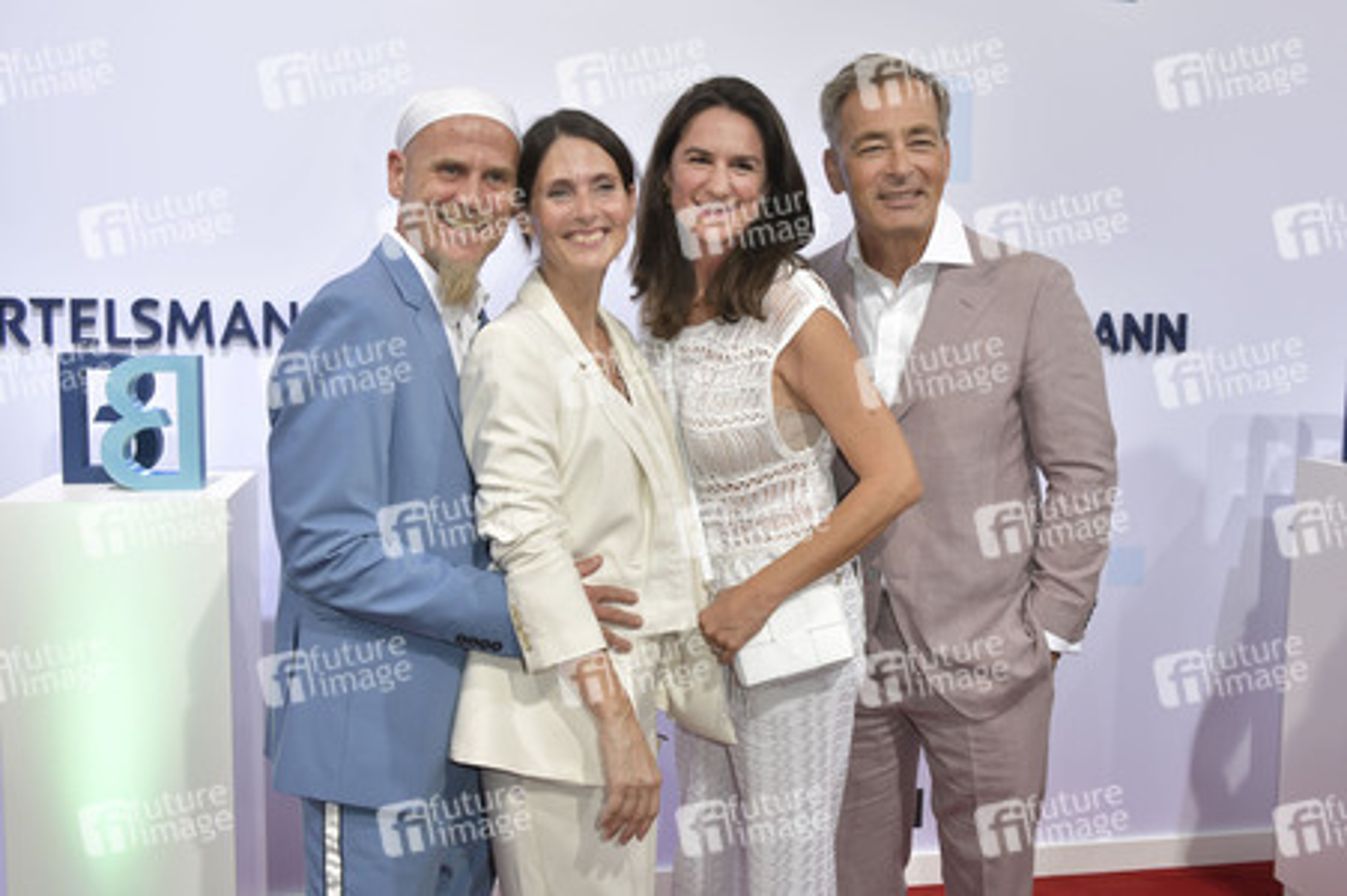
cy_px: 448
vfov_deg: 41.1
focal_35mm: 32
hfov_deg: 58.8
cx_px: 674
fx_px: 1196
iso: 320
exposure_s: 1/160
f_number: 7.1
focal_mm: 32
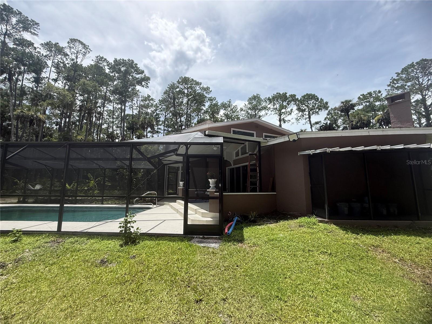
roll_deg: -1.2
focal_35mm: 14
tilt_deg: +8.9
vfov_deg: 85.7
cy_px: 162
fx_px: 175
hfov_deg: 102.1
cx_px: 216
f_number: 2.2
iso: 64
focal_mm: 2.22
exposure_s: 1/1656
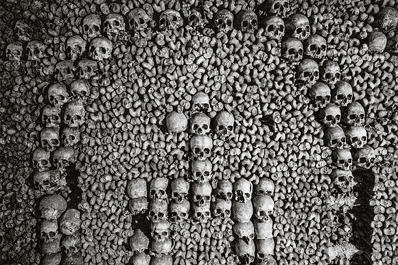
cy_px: 132
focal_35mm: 24
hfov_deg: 73.7
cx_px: 199
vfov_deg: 53.2
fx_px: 265
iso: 12800
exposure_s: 1/50
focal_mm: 24
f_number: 1.4
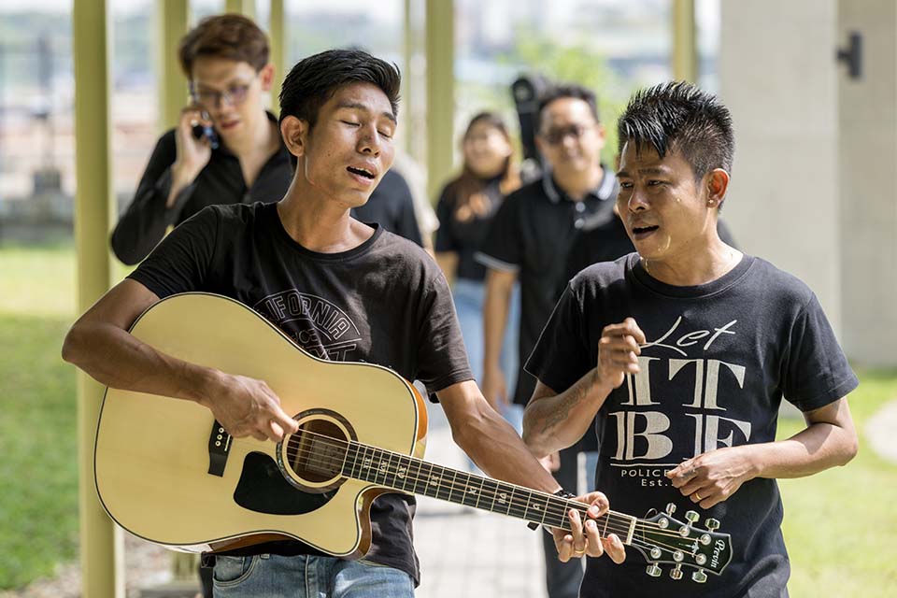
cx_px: 448
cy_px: 299
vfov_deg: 10.2
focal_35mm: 135
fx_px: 3363
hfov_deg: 15.2
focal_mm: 135
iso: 125
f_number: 4
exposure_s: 1/250
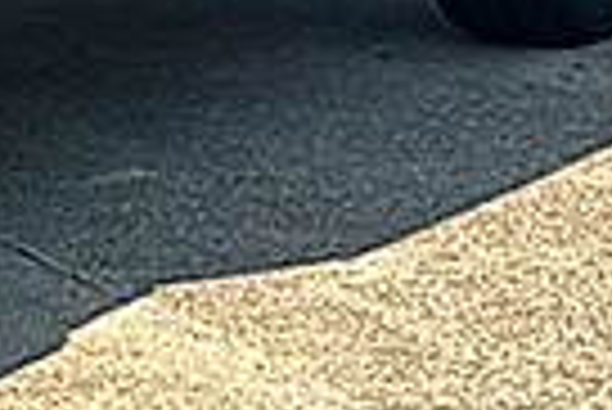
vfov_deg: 6.6
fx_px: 3455
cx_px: -634
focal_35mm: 203
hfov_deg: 9.4
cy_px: -412
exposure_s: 1/5291
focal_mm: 6.86
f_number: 1.78
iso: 80
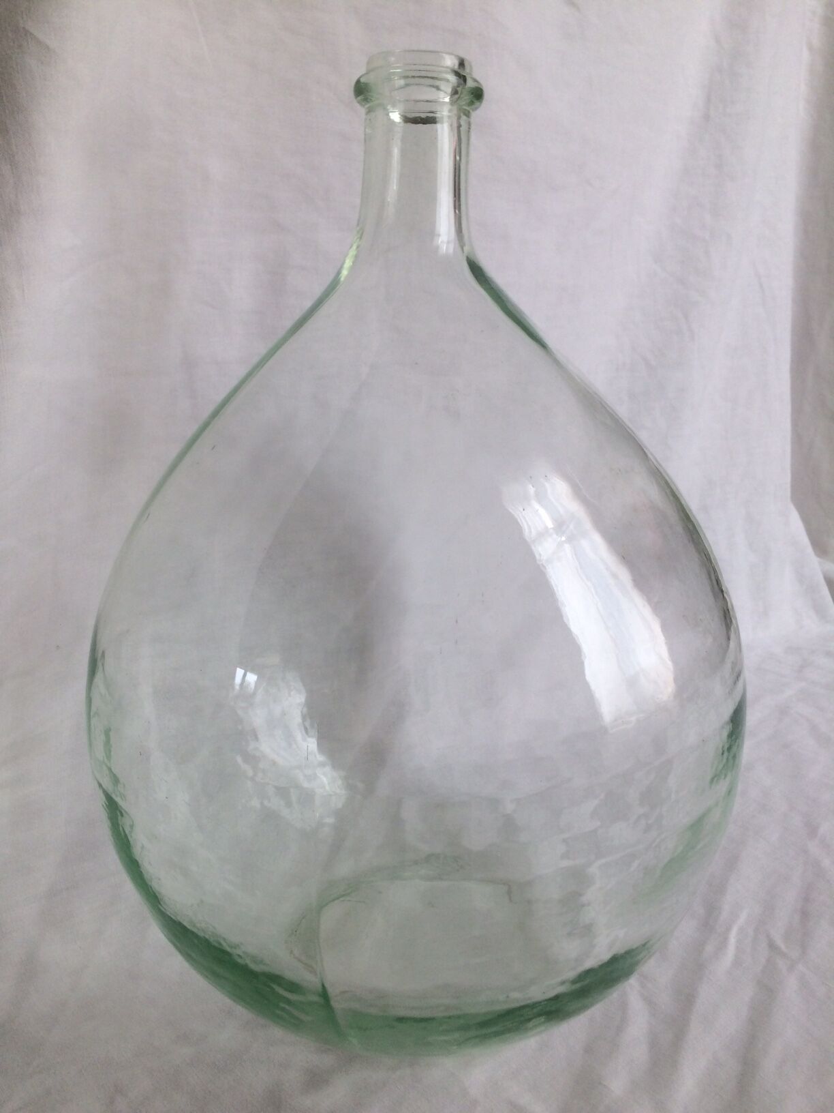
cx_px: 417
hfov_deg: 48.2
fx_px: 932
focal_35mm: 29
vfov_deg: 61.7
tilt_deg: -13.7
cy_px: 556
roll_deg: +0.4
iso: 32
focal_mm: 4.15
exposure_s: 1/366
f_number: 2.2
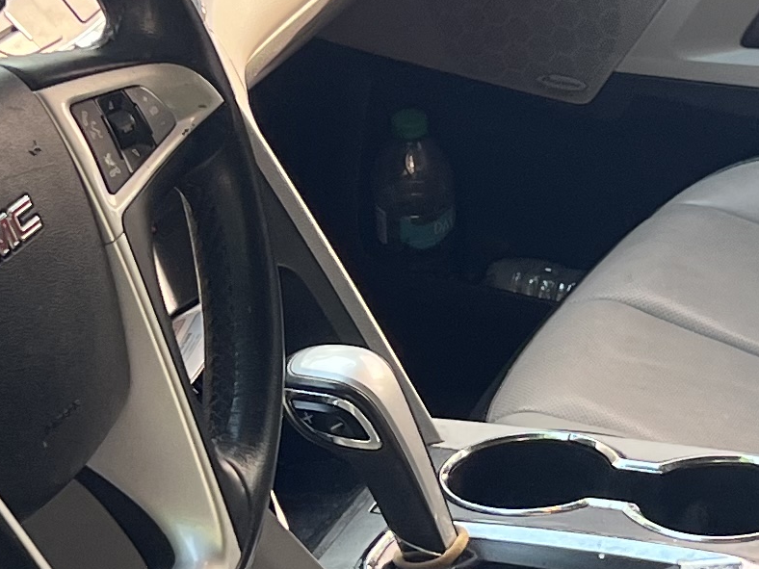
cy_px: 188
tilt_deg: -25.8
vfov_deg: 11.1
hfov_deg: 14.8
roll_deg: -1.3
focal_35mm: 133
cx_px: 409
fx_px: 2916
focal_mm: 5.7
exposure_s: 1/133
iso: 64
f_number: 1.5
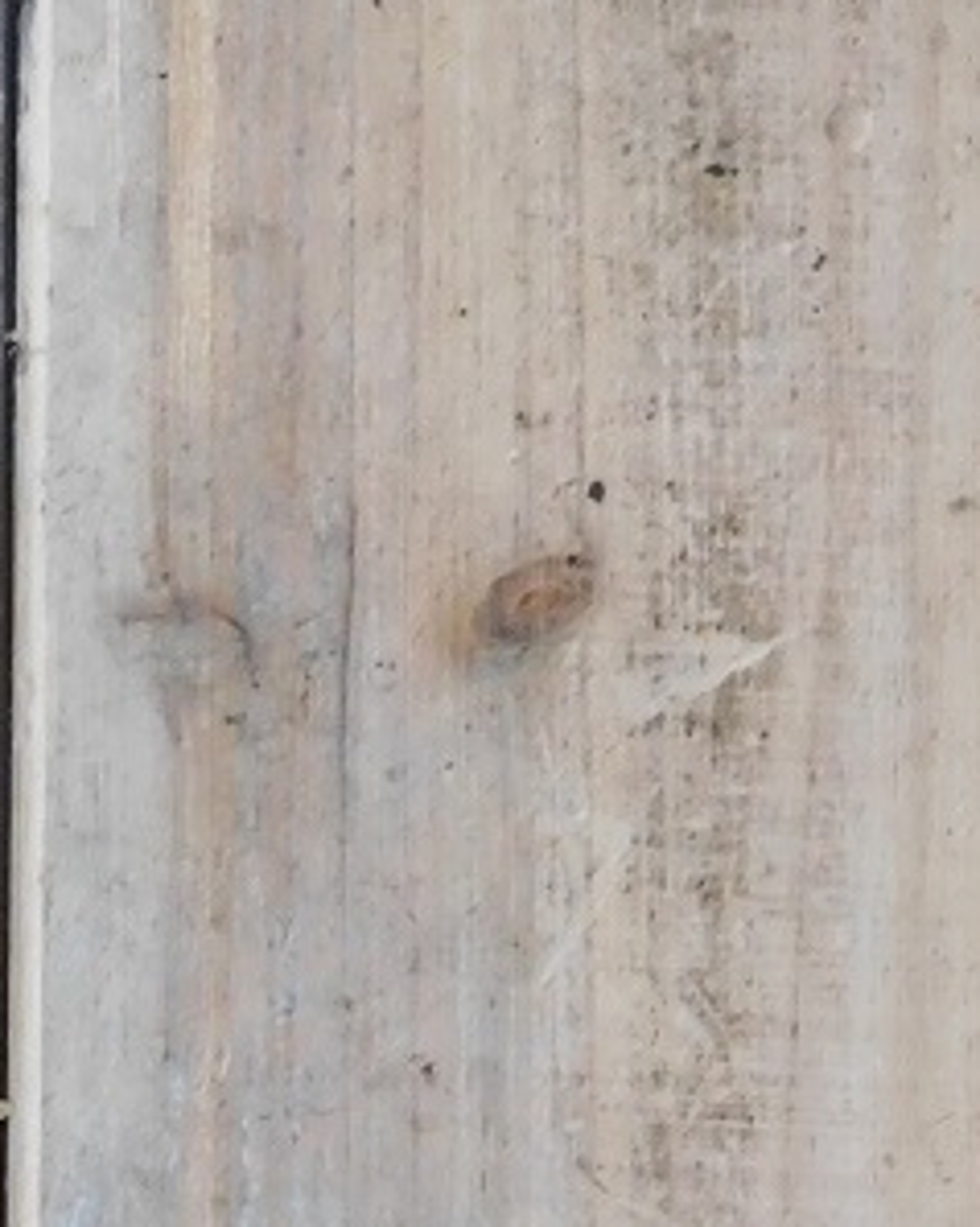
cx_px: 1421
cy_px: -214
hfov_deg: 6.8
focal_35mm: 223
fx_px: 8093
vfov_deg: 8.6
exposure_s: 1/30
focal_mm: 10.4
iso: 320
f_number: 4
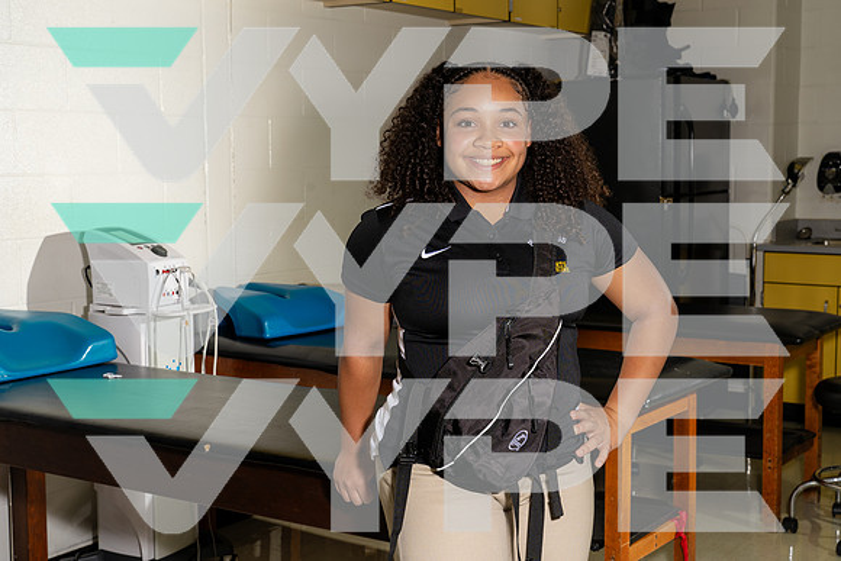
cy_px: 280
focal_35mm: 50
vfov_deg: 27.0
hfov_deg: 39.6
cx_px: 420
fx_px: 1168
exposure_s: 1/250
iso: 100
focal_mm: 50
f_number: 8
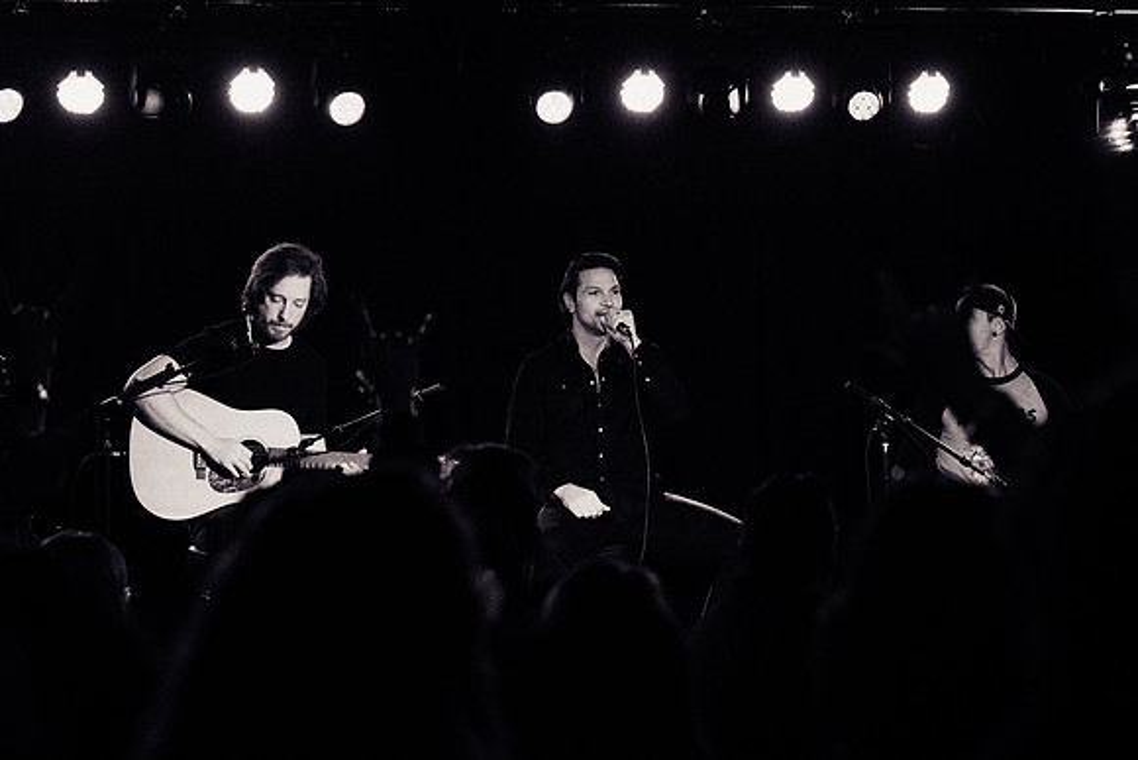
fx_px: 2548
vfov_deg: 17.0
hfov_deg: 25.2
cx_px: 588
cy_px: 371
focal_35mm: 81
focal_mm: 70
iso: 3200
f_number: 4
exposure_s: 1/640
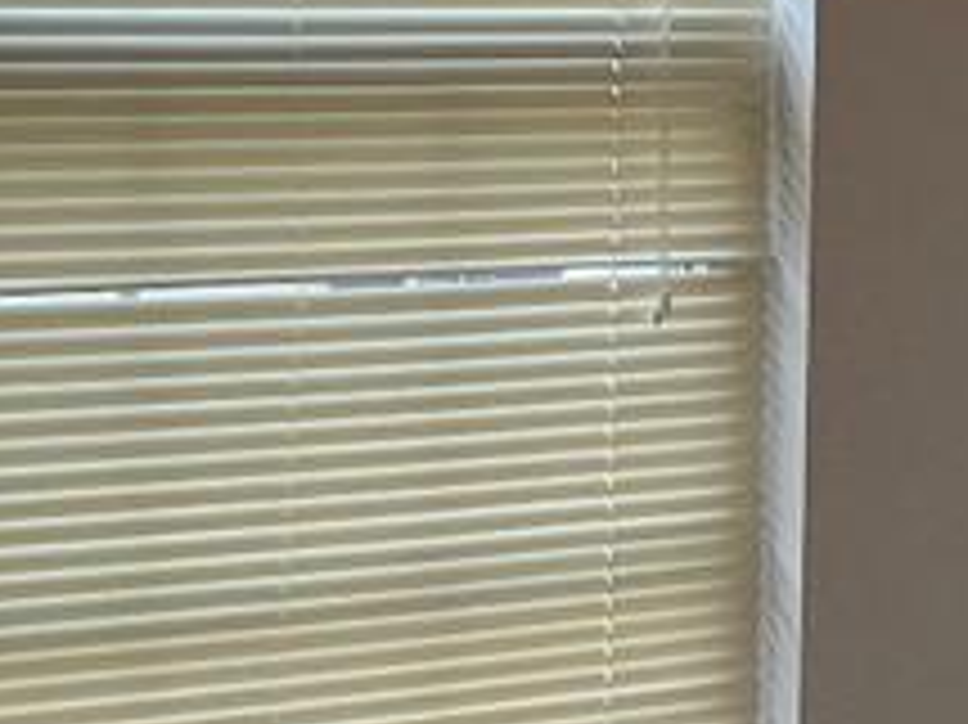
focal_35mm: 174
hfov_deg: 11.2
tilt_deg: -6.6
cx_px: 1072
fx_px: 4863
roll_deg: -1.5
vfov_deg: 8.5
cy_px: 346
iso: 80
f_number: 1.6
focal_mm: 4.2
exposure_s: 1/60
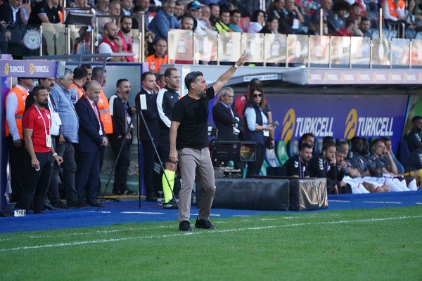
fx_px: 4689
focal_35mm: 400
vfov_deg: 3.4
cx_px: 211
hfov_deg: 5.2
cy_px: 140
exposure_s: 1/2000
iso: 5000
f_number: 5.6
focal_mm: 400
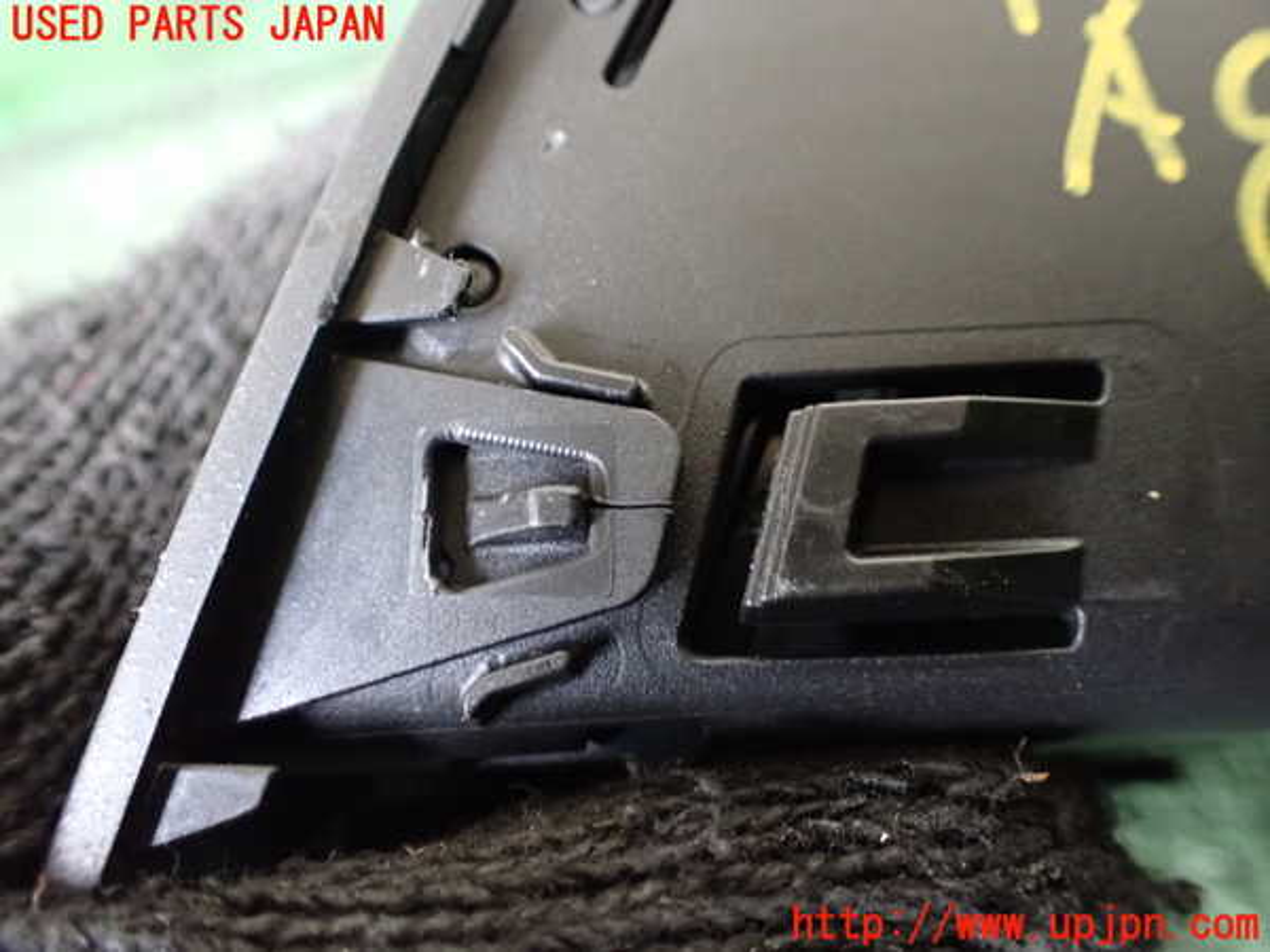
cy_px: 476
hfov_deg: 60.0
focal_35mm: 30
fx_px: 1101
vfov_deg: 46.8
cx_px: 635
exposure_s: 1/30
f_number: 2.3
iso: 1250
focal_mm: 5.4
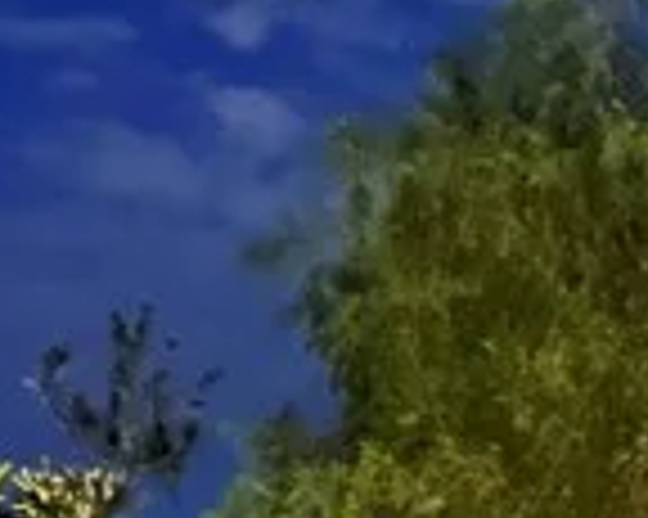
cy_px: 653
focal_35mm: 90
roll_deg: +0.6
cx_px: 828
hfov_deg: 19.7
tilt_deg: +0.8
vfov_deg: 16.2
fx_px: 1725
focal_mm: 1.57
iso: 1600
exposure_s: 1/9
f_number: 1.8
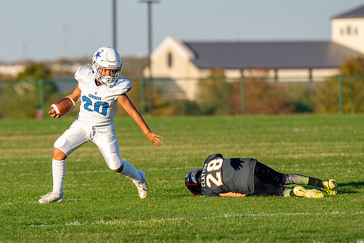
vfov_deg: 3.3
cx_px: 87
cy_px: 144
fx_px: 4243
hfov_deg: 4.9
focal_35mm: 420
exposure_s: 1/4000
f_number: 2.8
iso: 200
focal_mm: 200
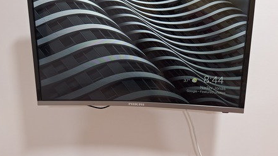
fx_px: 192
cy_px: 52
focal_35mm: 26
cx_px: 137
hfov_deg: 71.9
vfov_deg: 43.7
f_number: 1.8
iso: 80
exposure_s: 1/40
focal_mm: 5.54
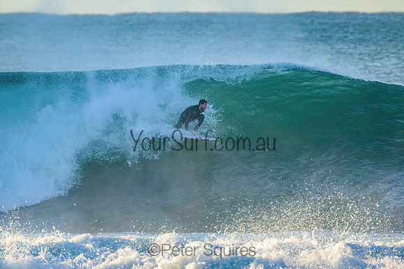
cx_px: 202
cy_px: 134
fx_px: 8979
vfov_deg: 1.7
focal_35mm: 800
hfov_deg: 2.6
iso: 3600
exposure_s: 1/1600
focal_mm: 800
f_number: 11
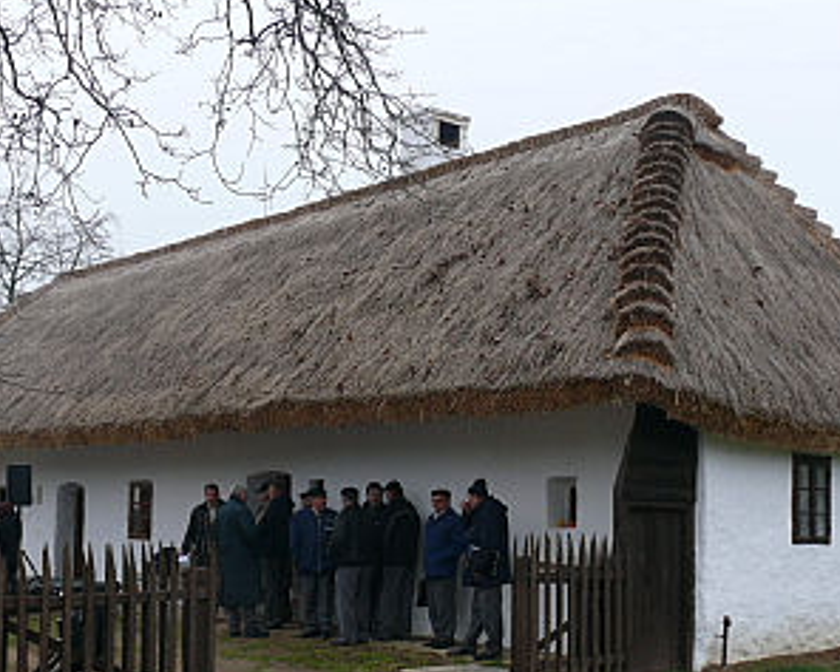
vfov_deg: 29.1
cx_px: 386
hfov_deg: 36.0
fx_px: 1293
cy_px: 369
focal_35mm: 52
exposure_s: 1/200
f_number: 4
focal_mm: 7.4
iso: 100
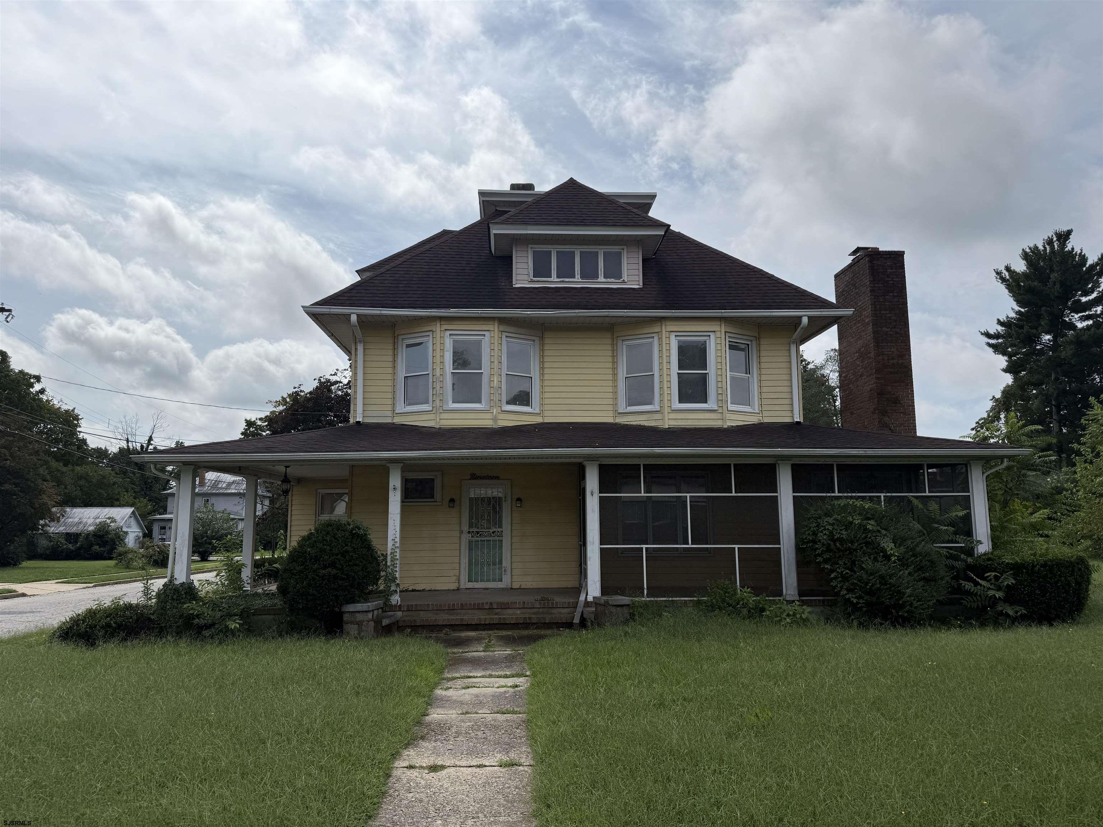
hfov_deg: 71.6
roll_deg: +0.6
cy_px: 414
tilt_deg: +7.5
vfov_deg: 56.8
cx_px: 552
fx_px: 765
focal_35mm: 24
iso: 80
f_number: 1.78
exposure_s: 1/14286
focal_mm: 6.76
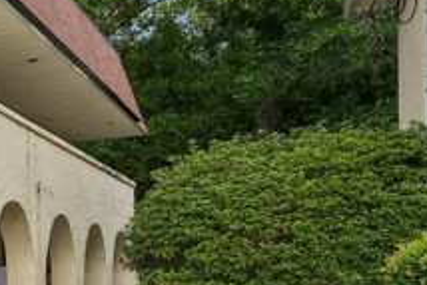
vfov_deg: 22.7
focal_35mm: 58
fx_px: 687
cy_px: 277
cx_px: -329
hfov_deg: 22.1
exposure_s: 1/125
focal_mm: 15.5
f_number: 8
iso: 100
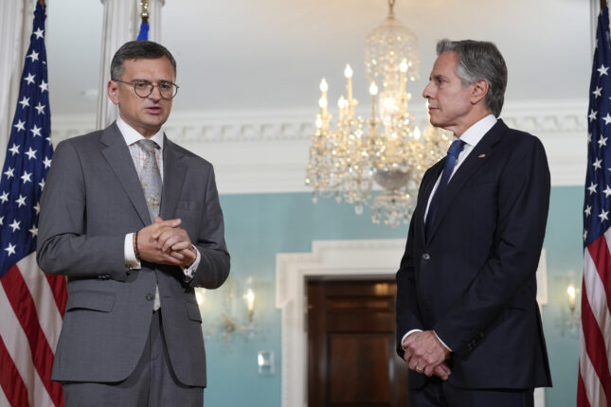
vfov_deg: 19.5
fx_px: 1188
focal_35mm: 70
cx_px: 306
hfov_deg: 28.8
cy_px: 204
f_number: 3.5
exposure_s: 1/400
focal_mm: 70
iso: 2000
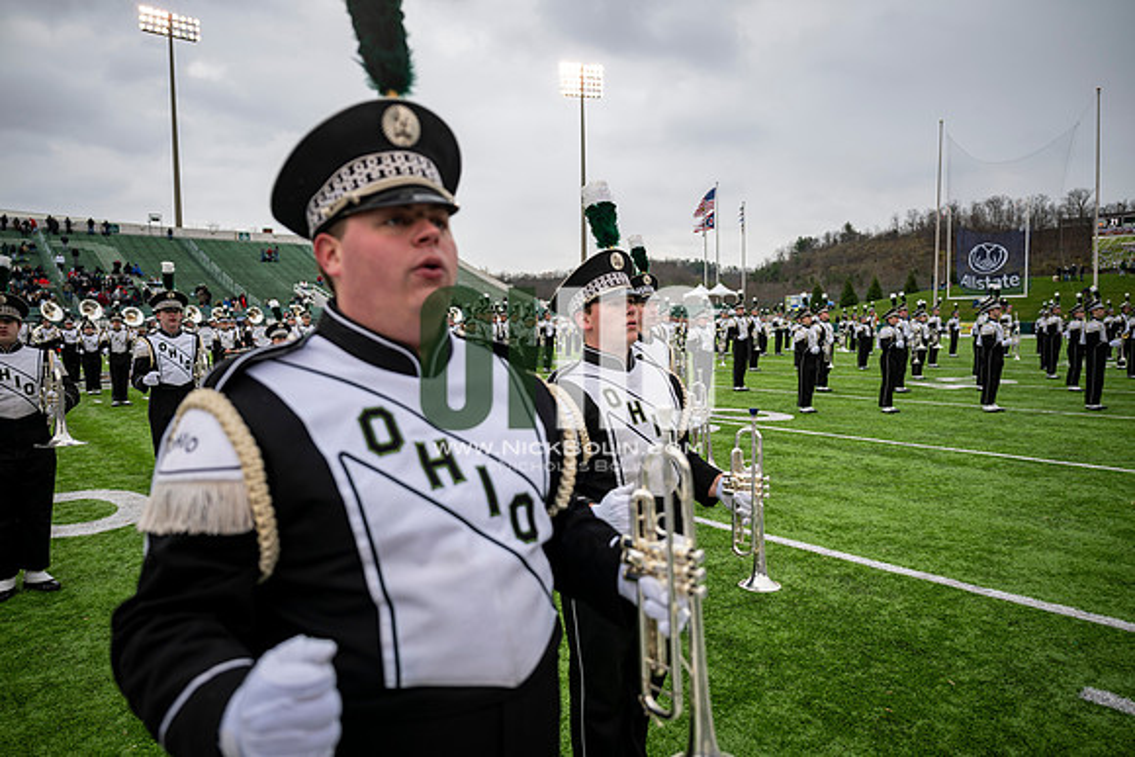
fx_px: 757
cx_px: 568
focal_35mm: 24
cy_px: 378
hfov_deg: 73.7
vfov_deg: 53.2
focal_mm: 24
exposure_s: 1/500
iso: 100
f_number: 2.8
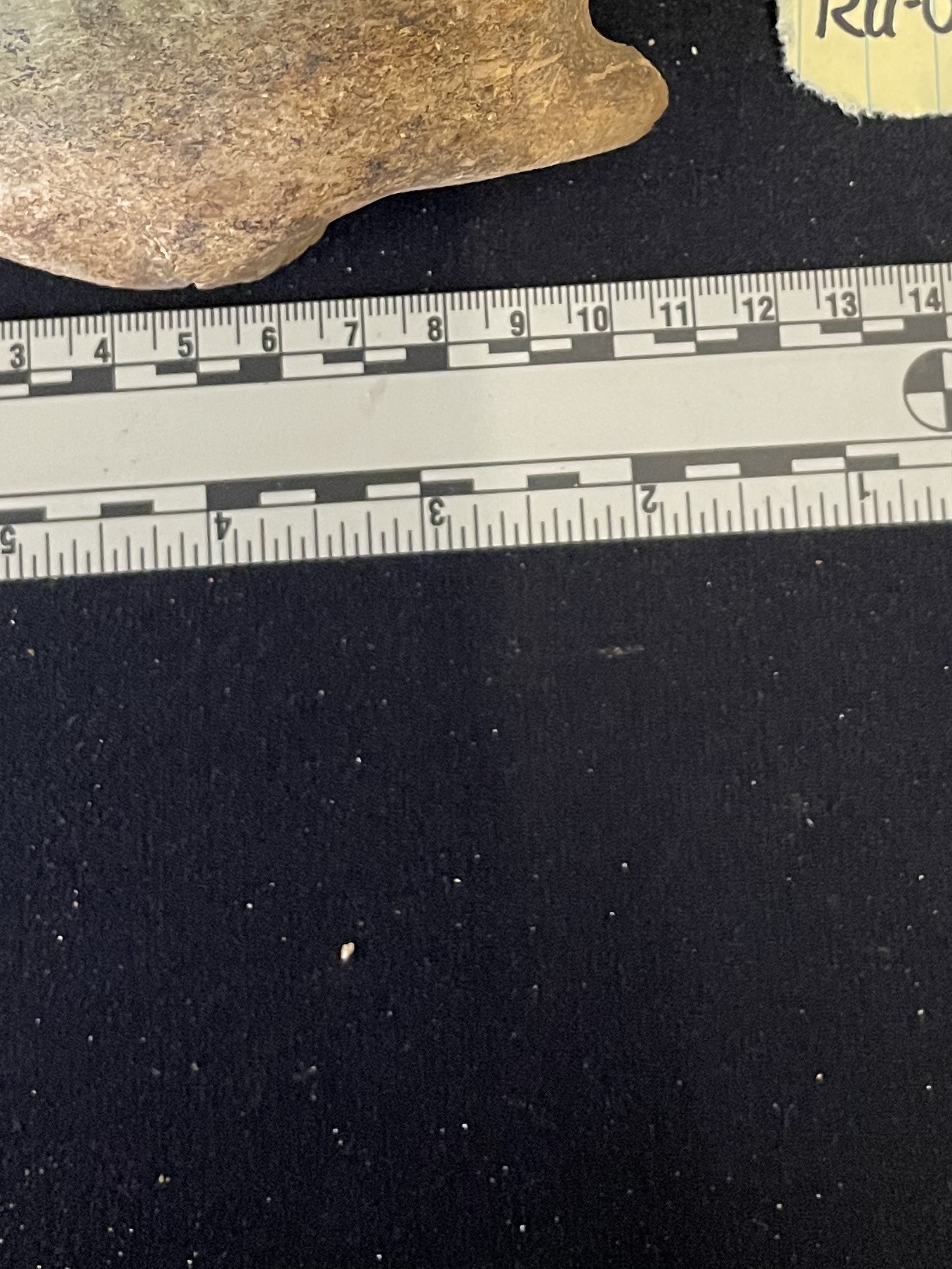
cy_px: 33
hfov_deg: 25.2
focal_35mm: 58
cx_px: 518
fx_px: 2126
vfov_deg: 31.1
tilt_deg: -83.5
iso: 400
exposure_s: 1/40
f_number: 1.6
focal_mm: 4.2
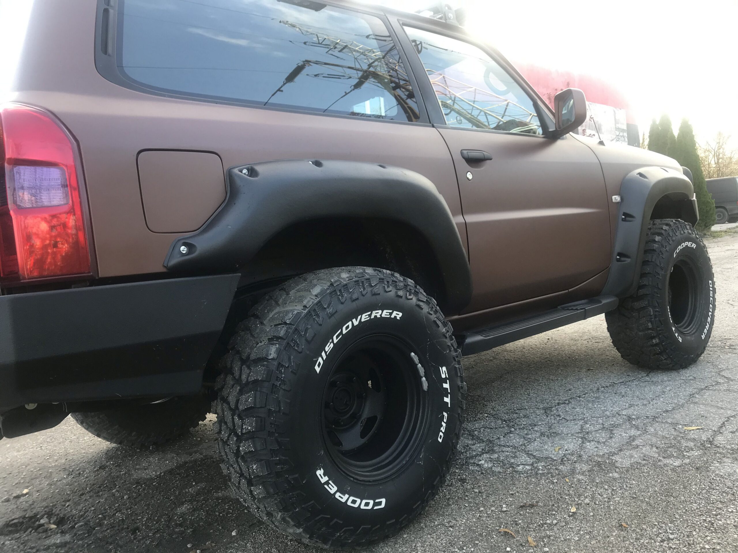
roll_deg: +4.9
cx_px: 369
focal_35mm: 28
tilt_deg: -1.6
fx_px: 597
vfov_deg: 49.7
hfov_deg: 63.4
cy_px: 276
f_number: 1.8
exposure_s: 1/110
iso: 20
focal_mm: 3.99
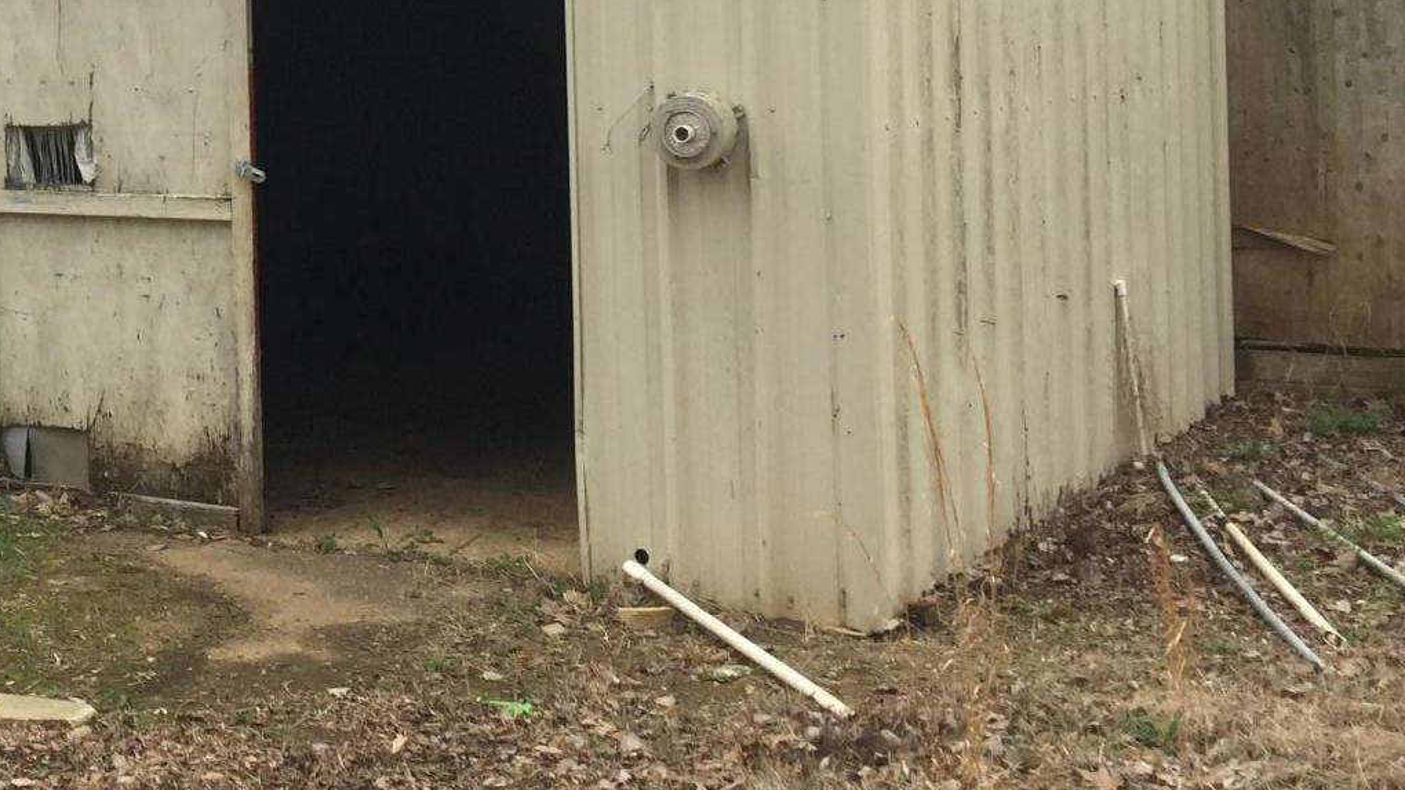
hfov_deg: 32.1
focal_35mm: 62
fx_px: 2310
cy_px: 14
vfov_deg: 18.9
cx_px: 125
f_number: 2.2
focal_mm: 4.15
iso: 32
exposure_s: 1/527
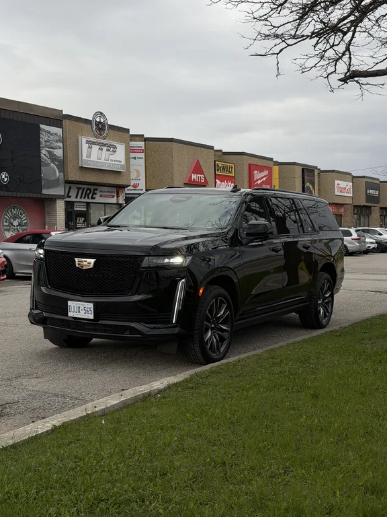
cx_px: 195
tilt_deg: -1.6
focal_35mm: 50
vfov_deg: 38.2
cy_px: 253
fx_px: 745
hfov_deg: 29.1
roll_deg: +1.5
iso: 64
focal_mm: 6.76
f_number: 1.78
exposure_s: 1/516
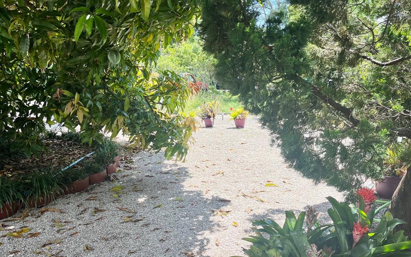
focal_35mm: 31
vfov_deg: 40.6
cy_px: 118
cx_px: 185
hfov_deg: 61.1
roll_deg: +1.4
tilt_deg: -8.2
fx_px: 347
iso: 50
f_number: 1.6
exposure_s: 1/502
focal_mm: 5.1
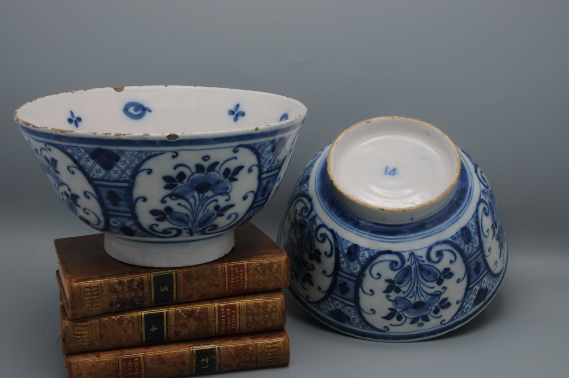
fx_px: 758
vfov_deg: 28.0
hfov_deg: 41.2
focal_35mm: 48
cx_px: 284
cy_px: 189
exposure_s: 1/8
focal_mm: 32
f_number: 16
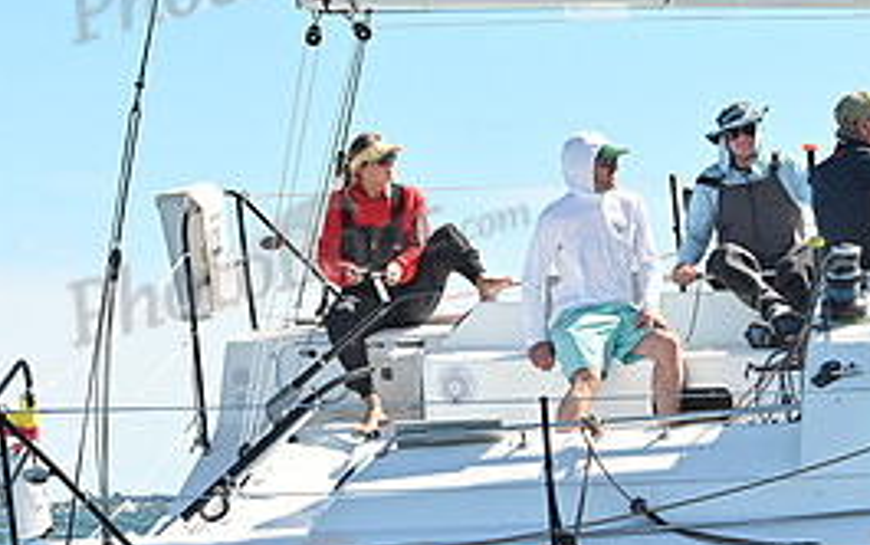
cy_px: 386
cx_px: 703
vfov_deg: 8.4
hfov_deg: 13.3
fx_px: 3701
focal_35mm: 156
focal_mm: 70
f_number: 6.3
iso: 320
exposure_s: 1/1250
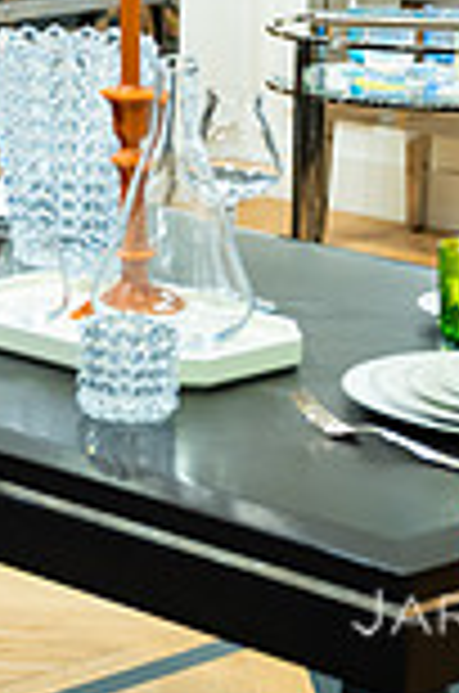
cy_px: -186
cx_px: -516
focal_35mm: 156
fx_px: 2997
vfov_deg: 12.8
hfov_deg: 8.3
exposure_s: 1/160
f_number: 3.2
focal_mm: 38
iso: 640
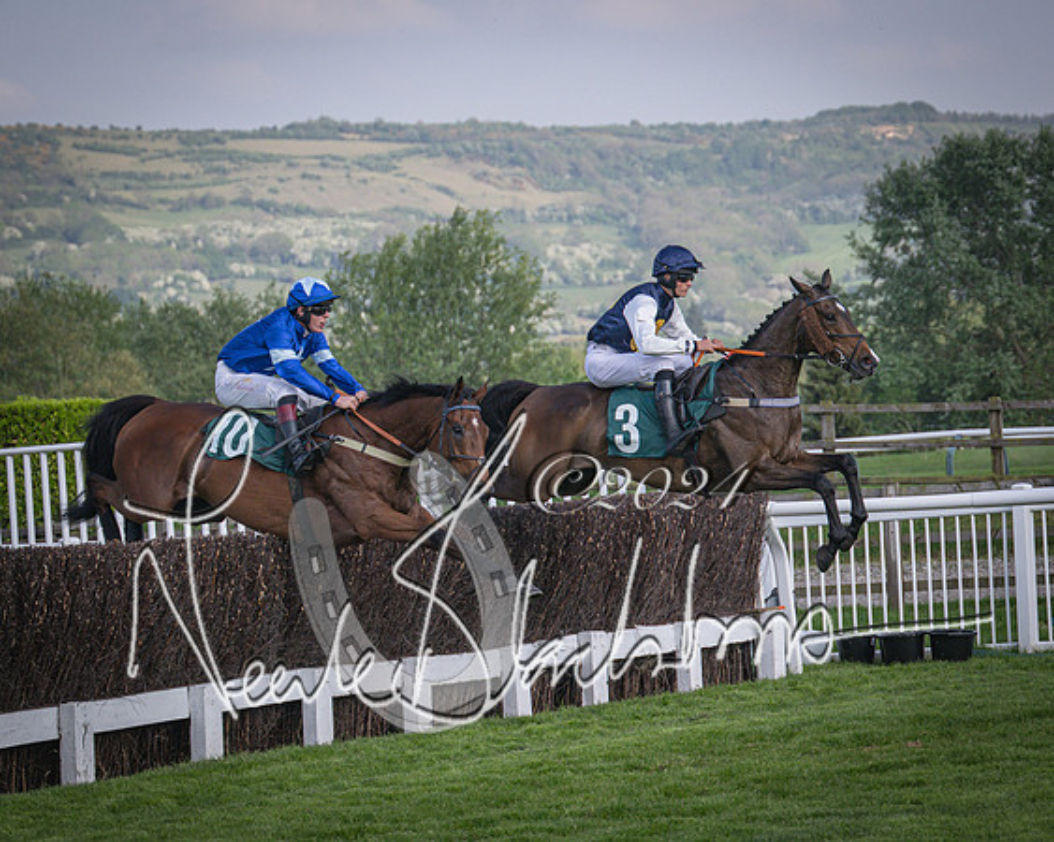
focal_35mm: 166
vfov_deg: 9.3
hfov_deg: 11.7
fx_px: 5165
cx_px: 483
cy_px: 421
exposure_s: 1/3200
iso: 400
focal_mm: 98
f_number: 4
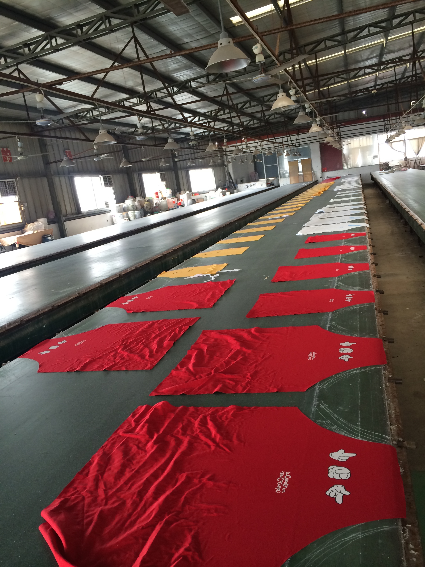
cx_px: 212
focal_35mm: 30
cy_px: 284
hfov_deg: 46.8
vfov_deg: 60.0
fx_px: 491
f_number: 2.2
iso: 80
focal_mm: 4.12
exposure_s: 1/30
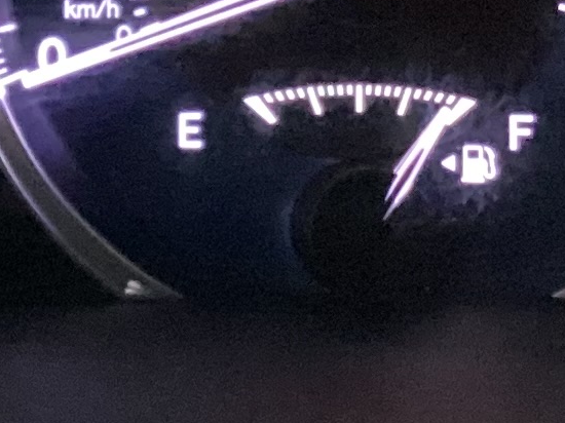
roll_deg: -0.7
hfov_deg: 10.4
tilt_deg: -26.8
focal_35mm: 184
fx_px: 3002
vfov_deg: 8.0
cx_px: -302
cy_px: 59
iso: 640
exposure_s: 1/17
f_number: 2.4
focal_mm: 3.3
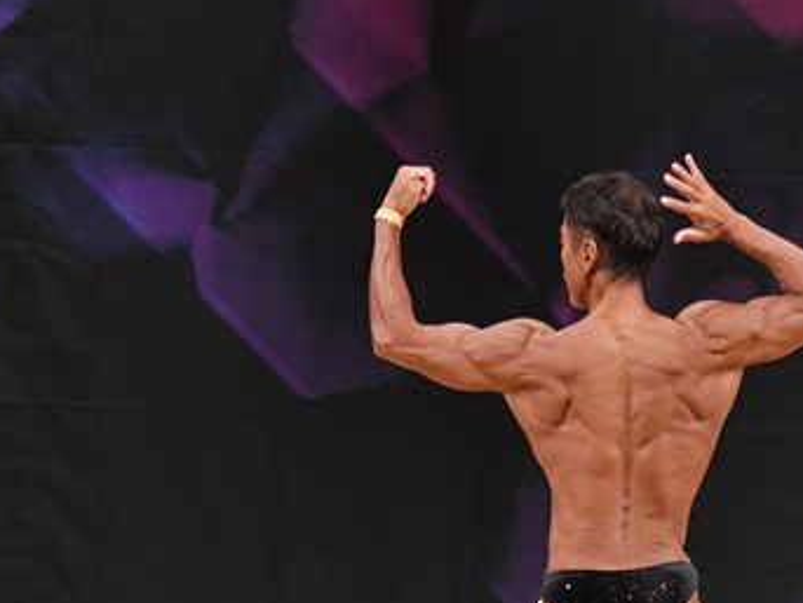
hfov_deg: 4.0
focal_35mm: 490
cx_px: 586
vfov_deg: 3.0
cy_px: 549
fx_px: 11375
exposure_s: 1/400
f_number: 5.6
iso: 3200
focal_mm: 150
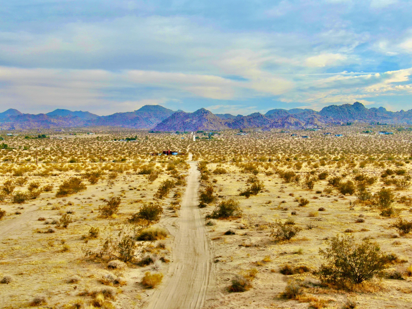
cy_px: 154
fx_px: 536
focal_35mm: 45
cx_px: 206
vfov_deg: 32.2
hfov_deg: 42.1
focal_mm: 7.88
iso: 100
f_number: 3.7
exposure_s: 1/500
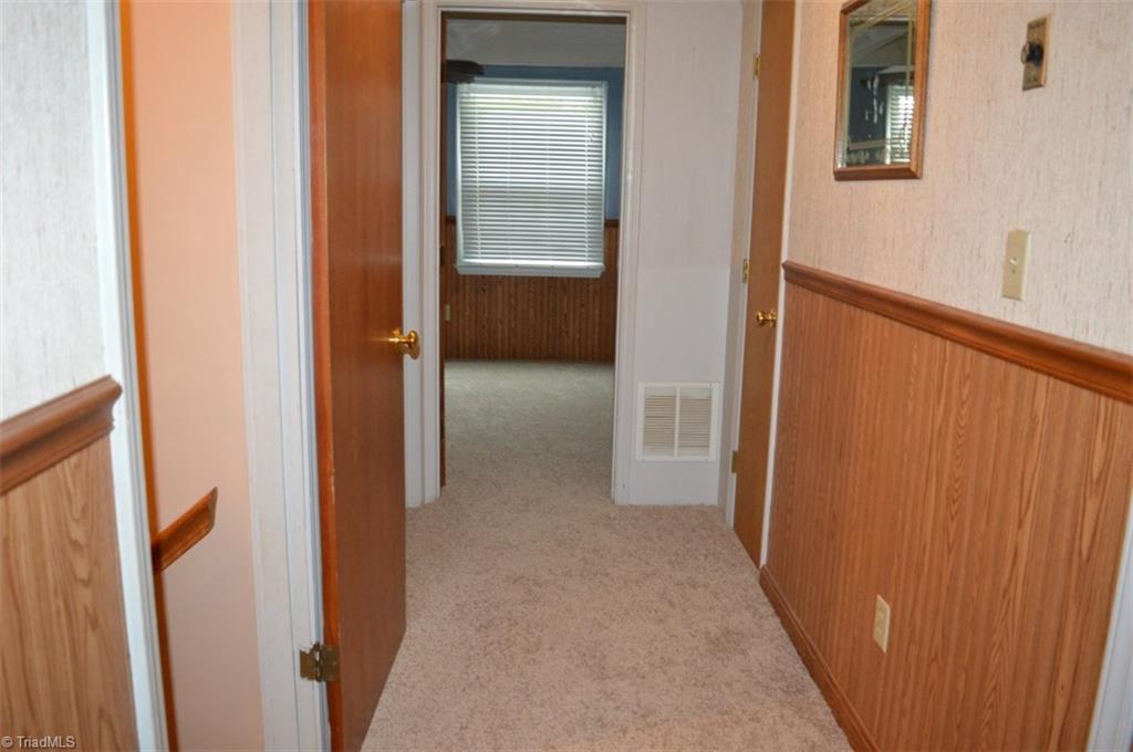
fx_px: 849
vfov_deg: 47.8
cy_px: 376
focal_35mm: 27
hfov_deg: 67.4
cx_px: 566
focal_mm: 18
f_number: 3.5
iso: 1400
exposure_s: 1/60
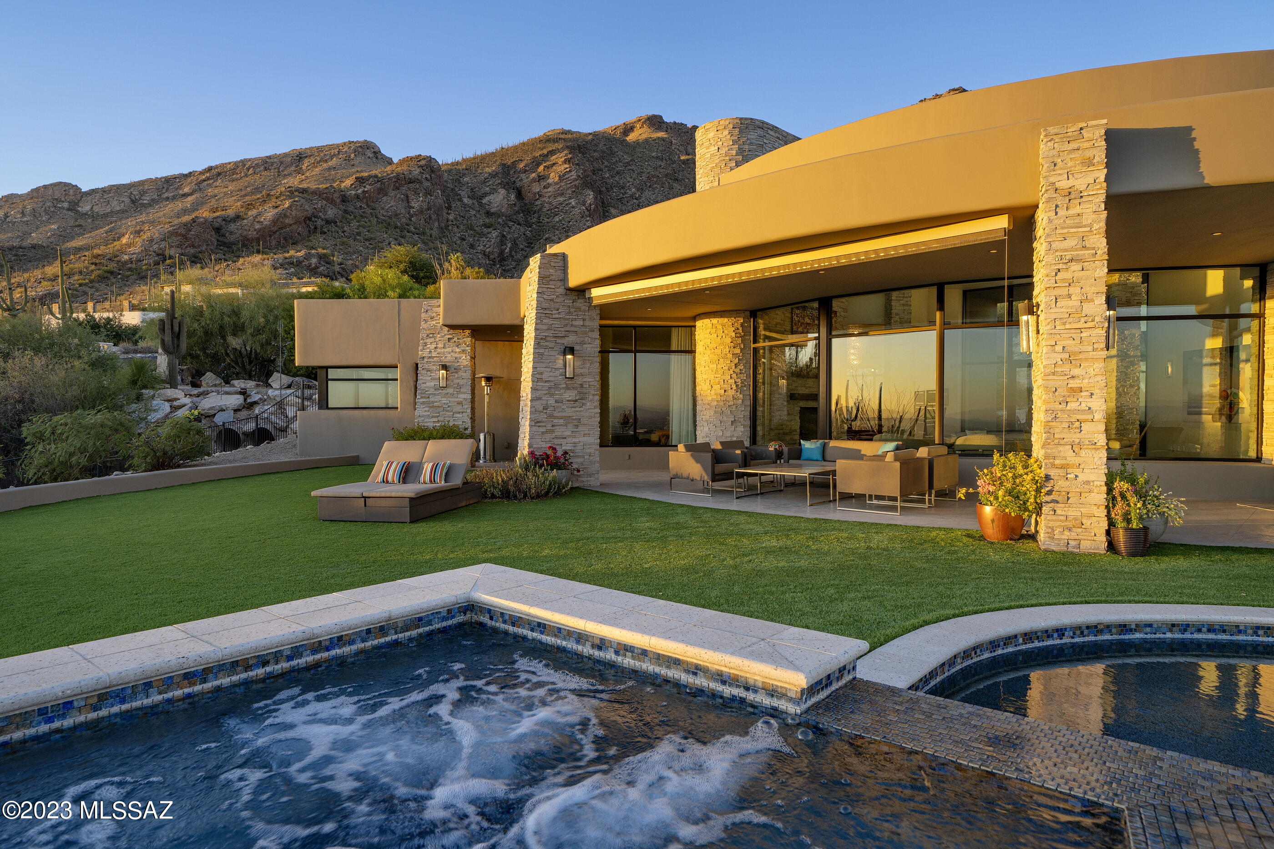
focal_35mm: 20
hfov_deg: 84.0
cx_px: 637
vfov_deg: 61.9
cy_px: 424
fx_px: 708
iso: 100
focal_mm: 20
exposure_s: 1/30
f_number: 9
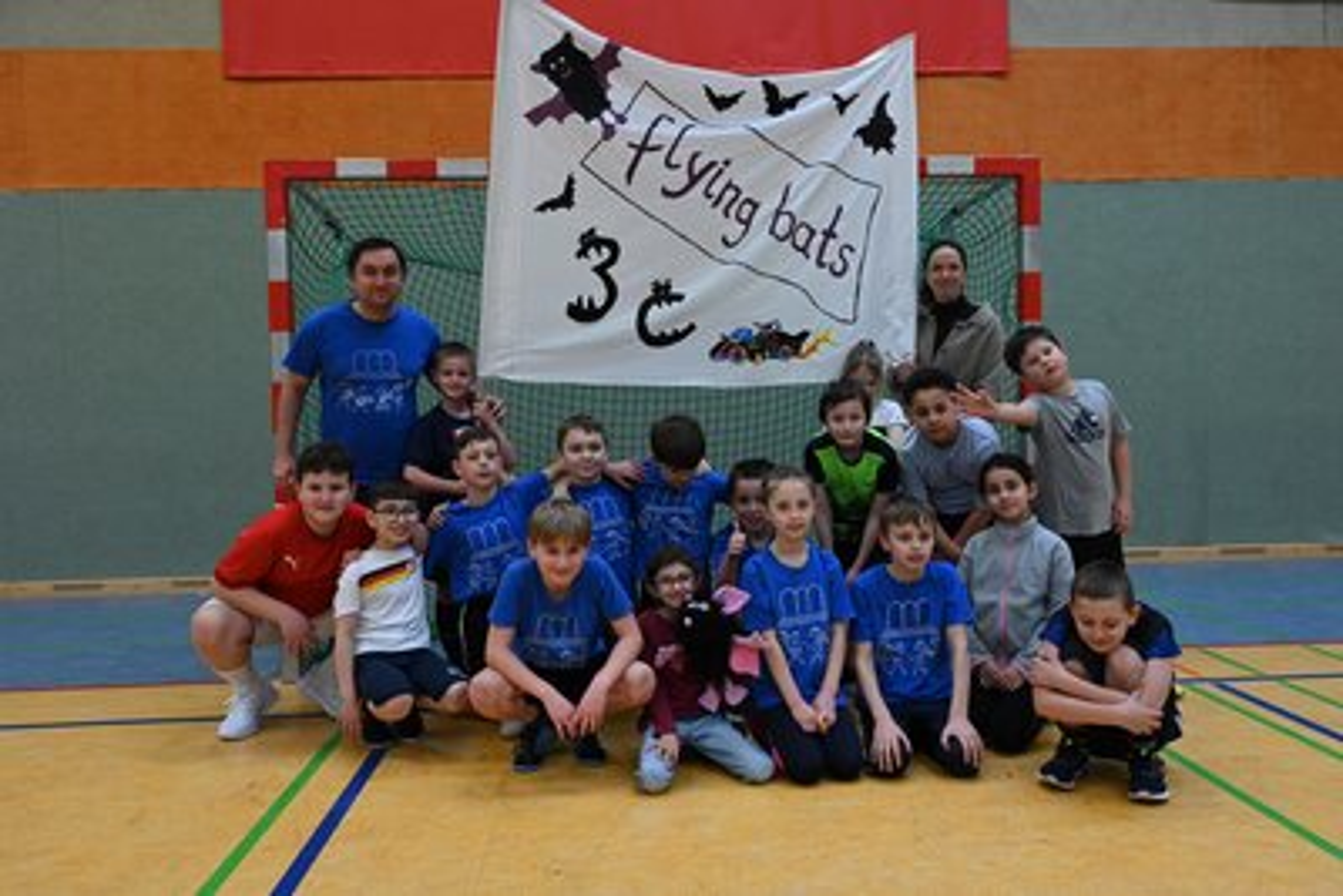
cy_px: 448
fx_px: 1082
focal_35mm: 29
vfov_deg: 45.0
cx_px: 672
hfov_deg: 63.6
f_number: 5
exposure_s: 1/320
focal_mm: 29
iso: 1600
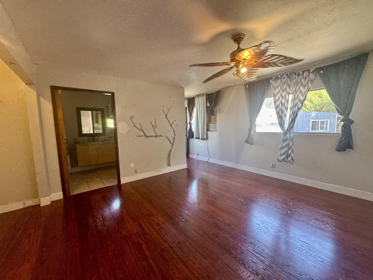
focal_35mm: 14
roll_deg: +1.4
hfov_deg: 102.1
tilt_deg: -6.4
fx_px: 151
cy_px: 140
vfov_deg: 85.7
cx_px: 186
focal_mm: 2.22
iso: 200
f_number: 2.2
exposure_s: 1/60
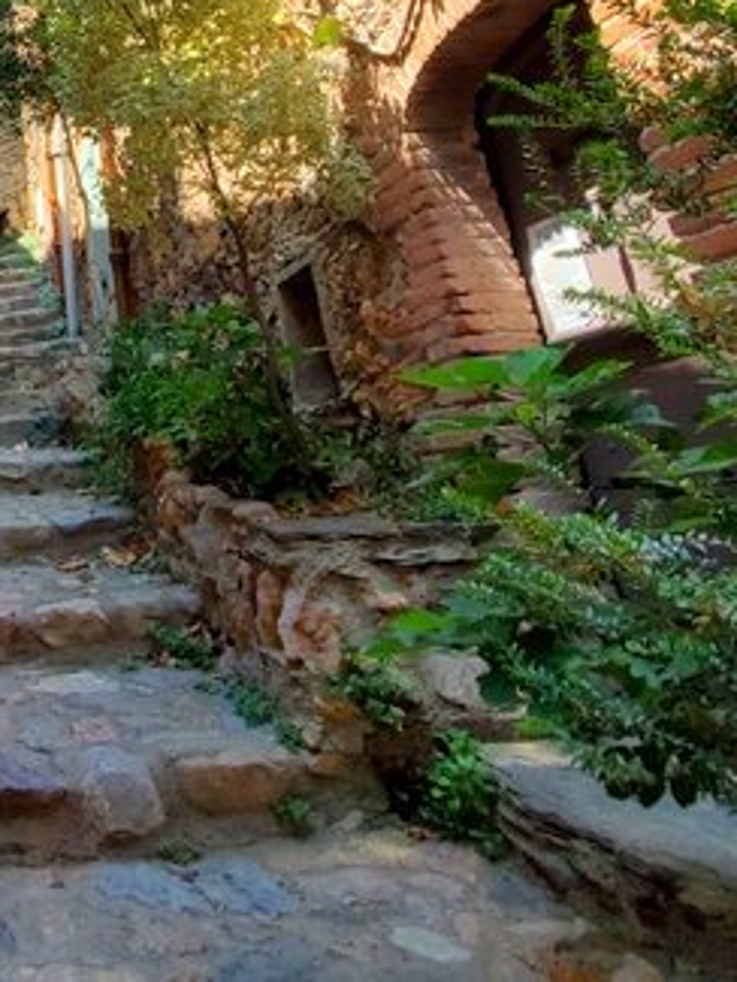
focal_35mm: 32
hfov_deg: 36.6
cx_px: -94
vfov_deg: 50.2
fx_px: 908
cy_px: 91
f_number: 2.2
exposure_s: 1/389
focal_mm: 1.8
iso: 50
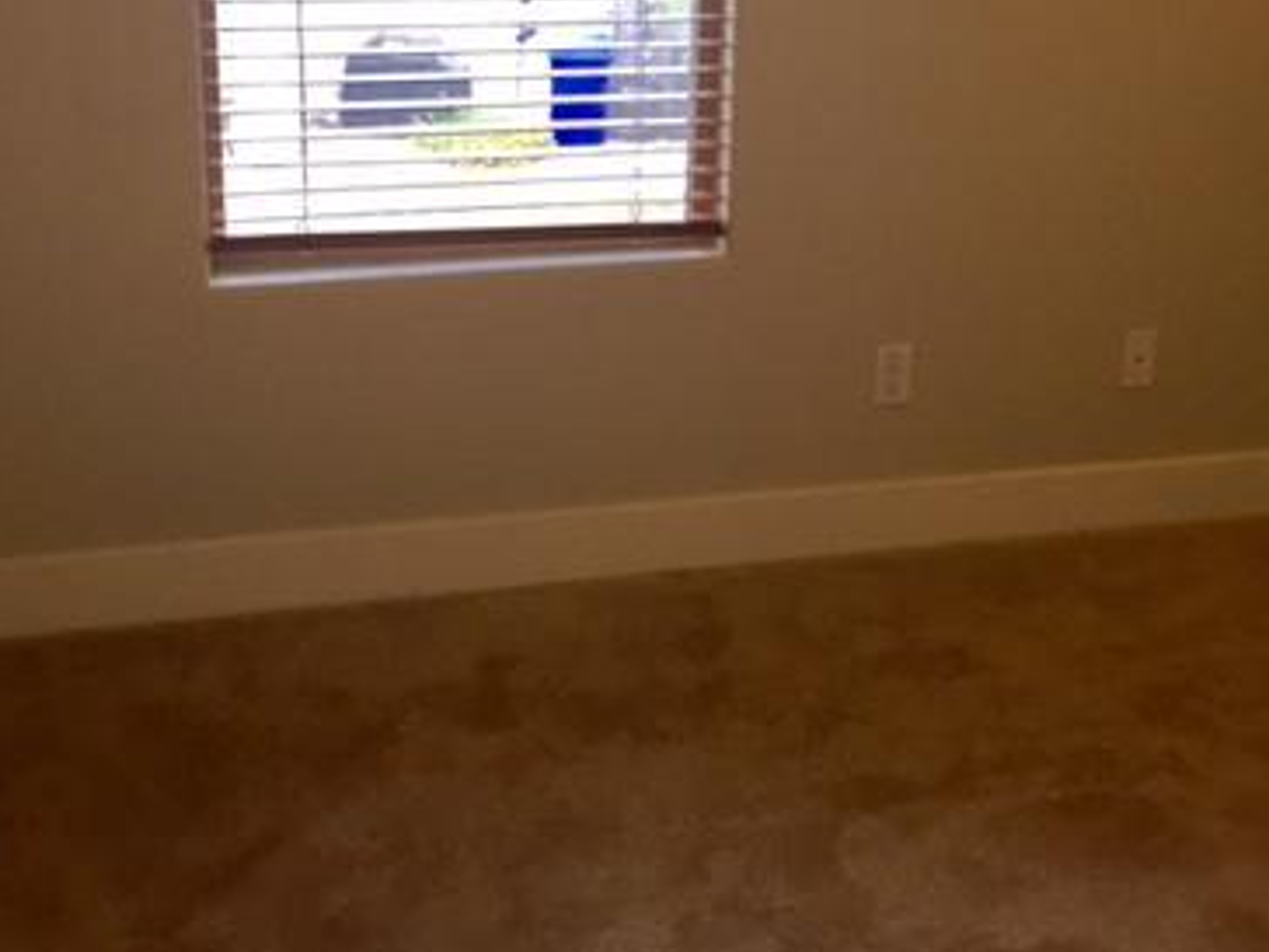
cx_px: 655
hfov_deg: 37.5
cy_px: 307
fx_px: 1870
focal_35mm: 51
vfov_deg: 28.4
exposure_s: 1/30
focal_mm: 4.15
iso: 40
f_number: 2.2
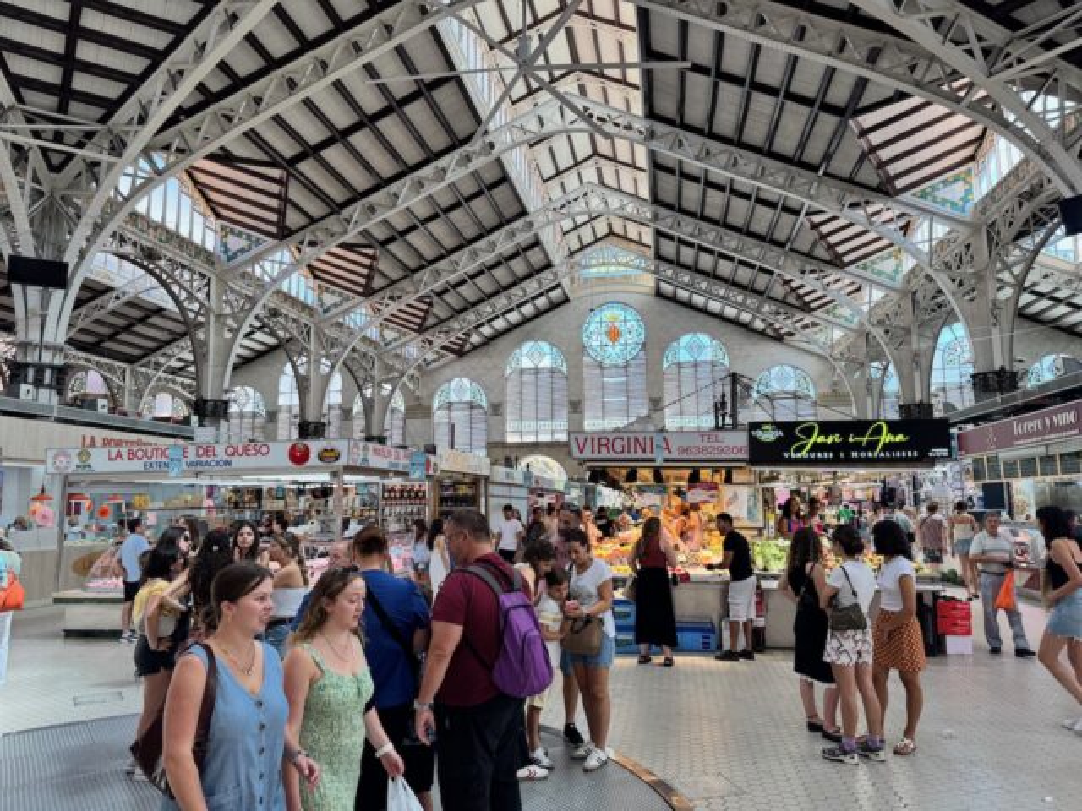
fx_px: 750
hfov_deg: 71.6
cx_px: 541
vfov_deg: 56.8
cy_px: 406
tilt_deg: +9.9
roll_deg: +0.2
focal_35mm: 24
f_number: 1.78
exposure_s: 1/126
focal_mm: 6.76
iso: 50
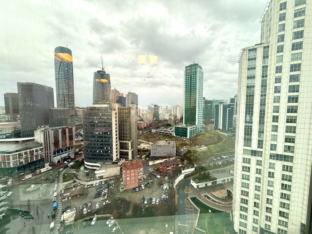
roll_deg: +0.9
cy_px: 117
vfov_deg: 85.7
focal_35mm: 14
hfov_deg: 102.1
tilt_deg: -3.4
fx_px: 126
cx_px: 156
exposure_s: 1/132
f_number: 2.2
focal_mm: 2.22
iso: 50
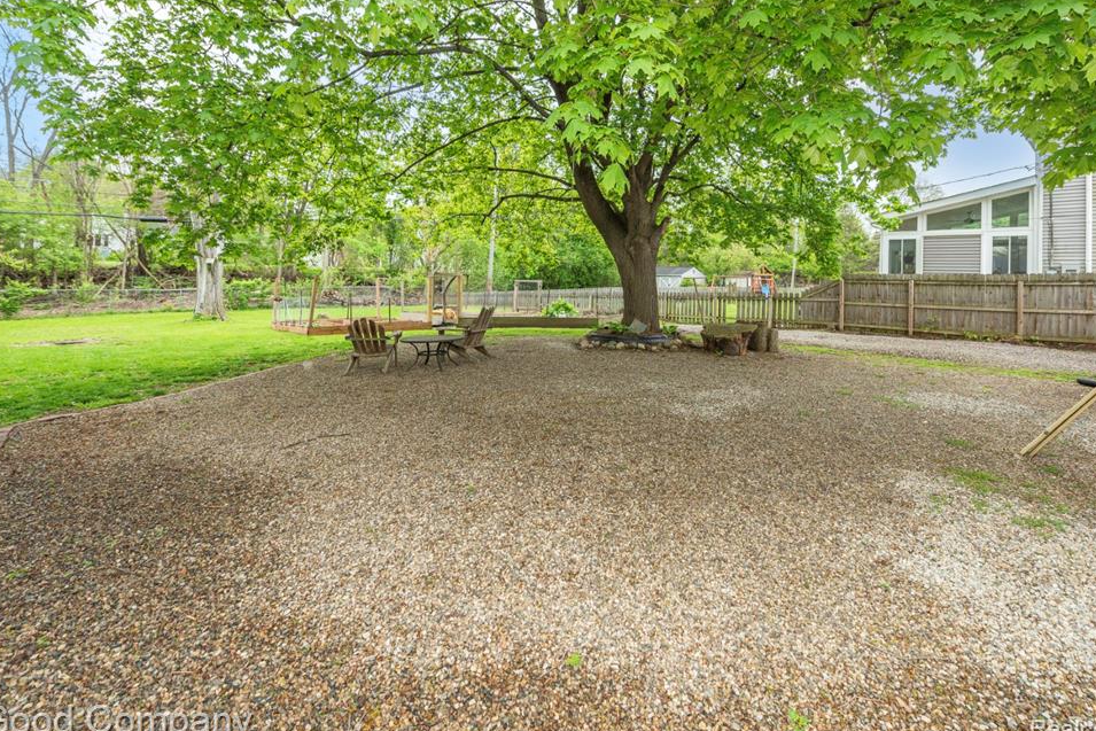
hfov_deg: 100.4
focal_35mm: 15
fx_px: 457
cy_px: 355
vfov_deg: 77.3
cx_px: 559
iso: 100
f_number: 5.6
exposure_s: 1/60
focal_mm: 14
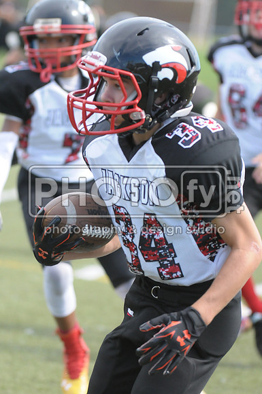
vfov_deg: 6.9
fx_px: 3285
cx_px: 131
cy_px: 197
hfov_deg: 4.6
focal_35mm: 300
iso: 1600
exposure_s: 1/3200
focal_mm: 200
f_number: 4
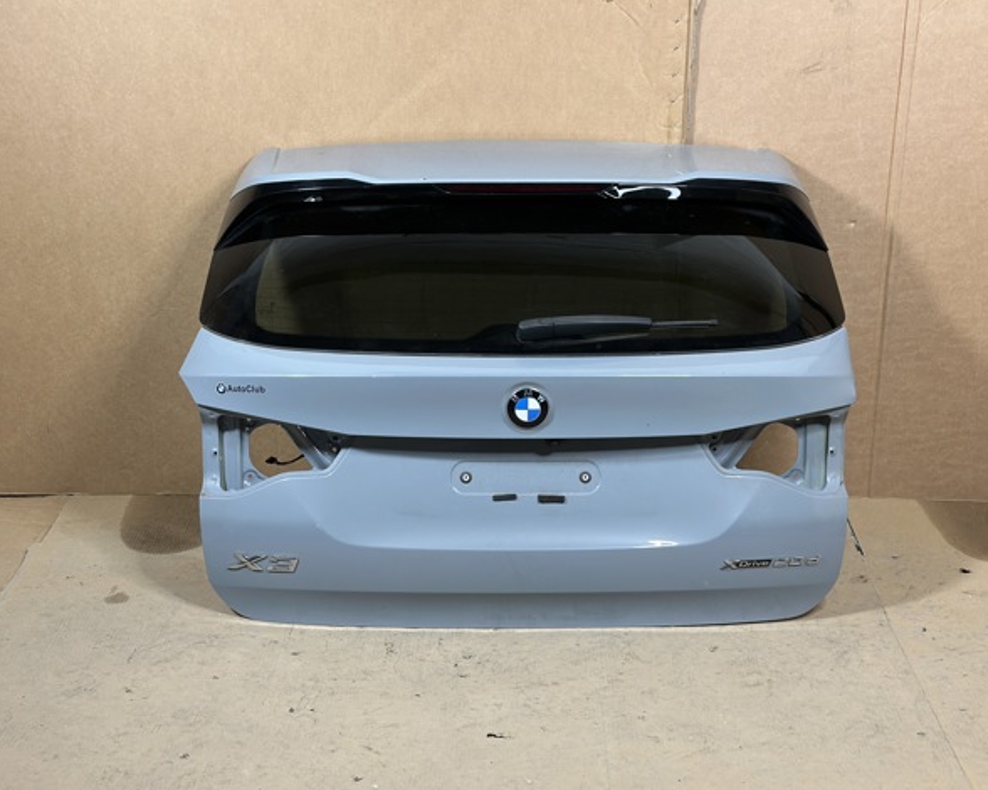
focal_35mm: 51
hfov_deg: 36.7
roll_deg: -0.3
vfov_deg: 29.7
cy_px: 398
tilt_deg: -21.3
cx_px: 499
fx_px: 1491
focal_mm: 6.86
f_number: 1.78
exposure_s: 1/50
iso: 200
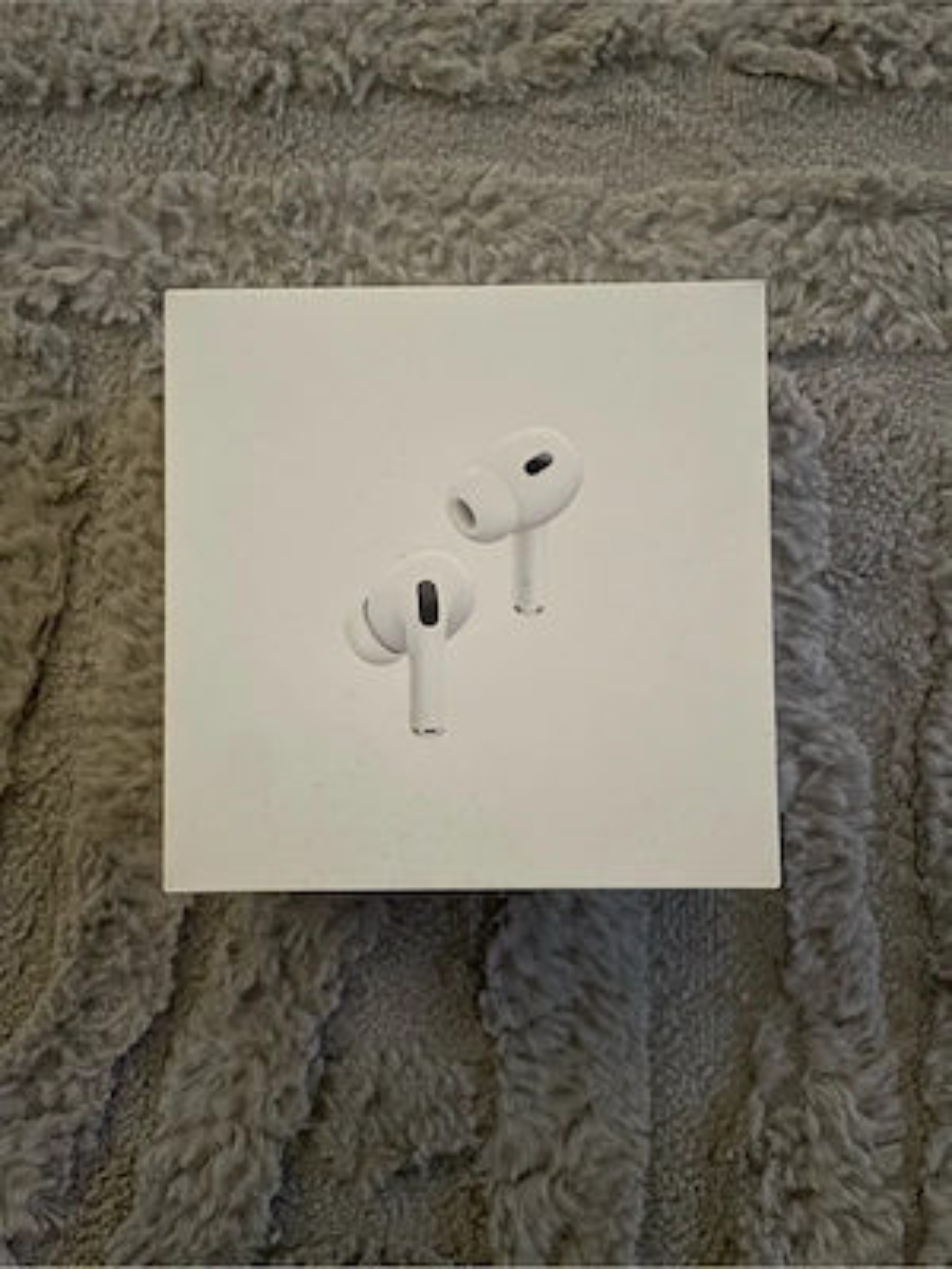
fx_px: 953
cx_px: 476
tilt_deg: -87.2
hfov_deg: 53.1
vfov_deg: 67.3
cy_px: 634
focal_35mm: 26
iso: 640
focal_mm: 4.2
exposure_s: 1/10
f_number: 1.6
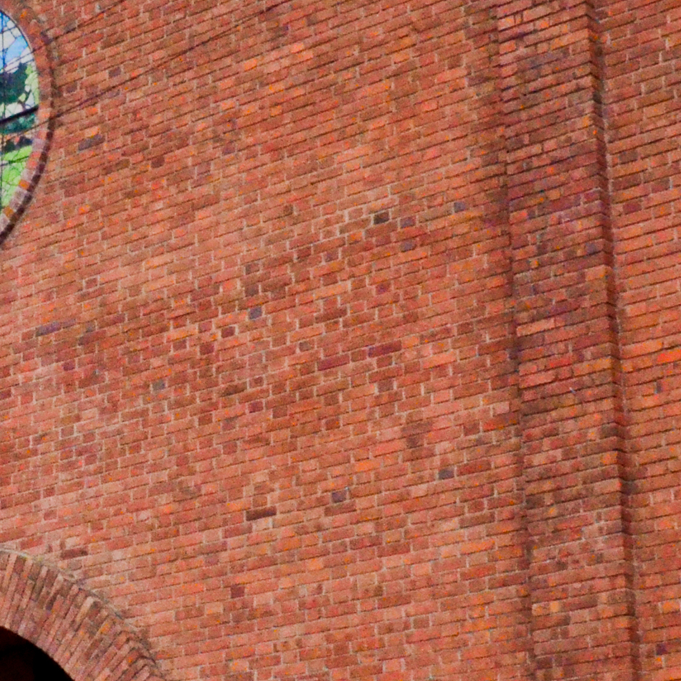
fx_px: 2337
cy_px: 481
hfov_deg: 16.3
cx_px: 31
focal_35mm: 105
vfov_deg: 16.5
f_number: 20
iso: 4000
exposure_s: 1/1600
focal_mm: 18
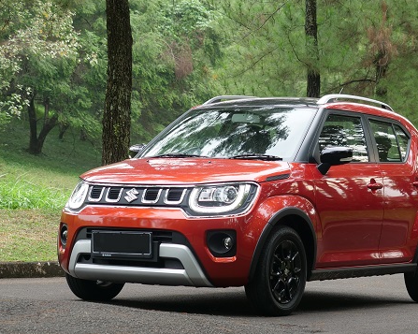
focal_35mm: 88
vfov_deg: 17.4
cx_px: 254
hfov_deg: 21.7
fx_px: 1088
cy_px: 183
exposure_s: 1/100
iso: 200
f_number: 2.8
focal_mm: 31
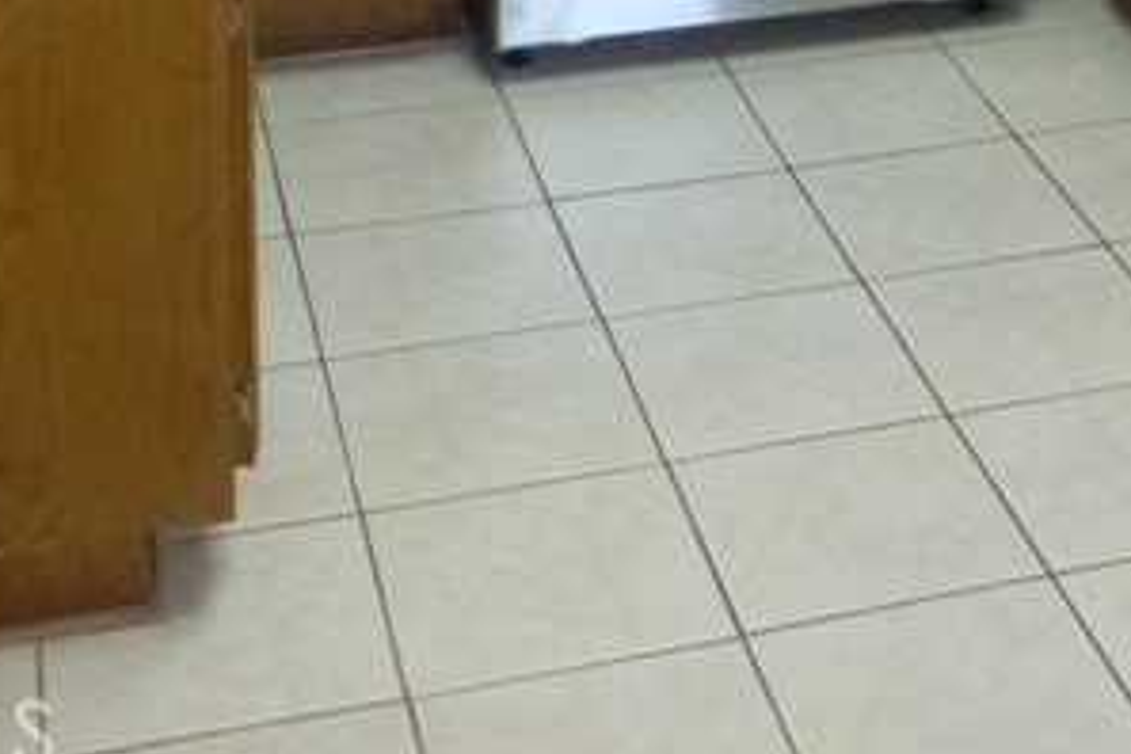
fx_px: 2702
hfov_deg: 23.0
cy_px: -674
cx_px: 1040
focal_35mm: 86
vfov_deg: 13.9
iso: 500
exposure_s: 1/60
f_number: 3.3
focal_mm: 4.3
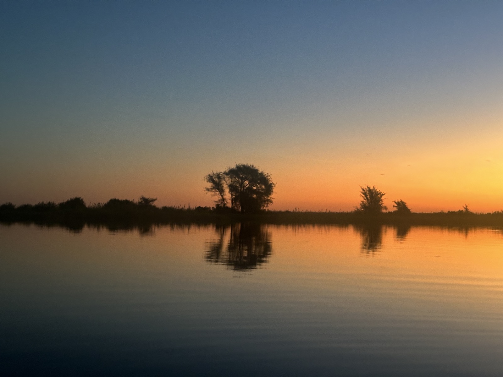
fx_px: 697
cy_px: 188
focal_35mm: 48
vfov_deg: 30.3
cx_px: 252
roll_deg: -0.1
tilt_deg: +2.4
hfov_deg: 39.7
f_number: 1.78
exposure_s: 1/40
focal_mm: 6.86
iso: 320
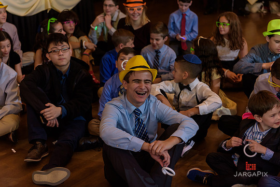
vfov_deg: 19.5
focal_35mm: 70
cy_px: 94
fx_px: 545
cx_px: 140
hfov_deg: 28.8
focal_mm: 70
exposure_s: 1/125
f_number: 3.2
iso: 1600
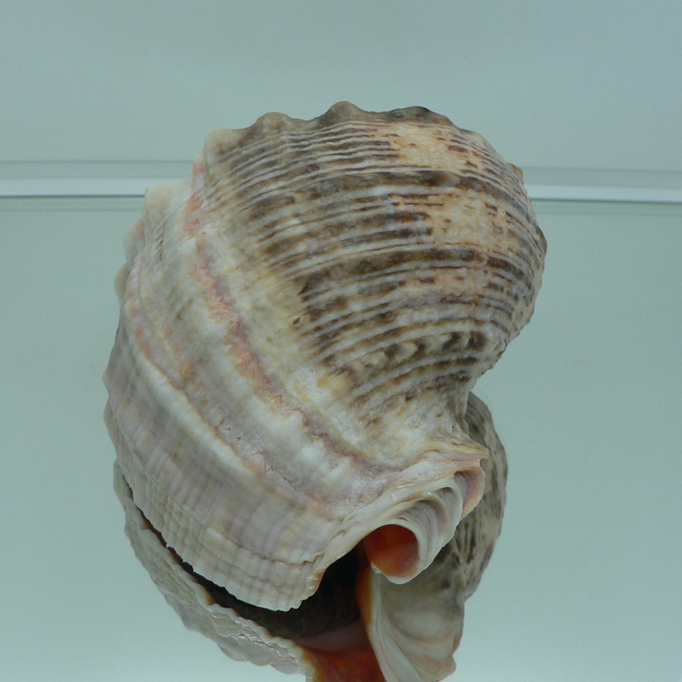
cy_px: 347
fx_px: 936
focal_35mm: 42
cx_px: 322
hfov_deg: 40.0
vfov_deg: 40.0
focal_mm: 4.6
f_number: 2.8
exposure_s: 1/60
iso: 80
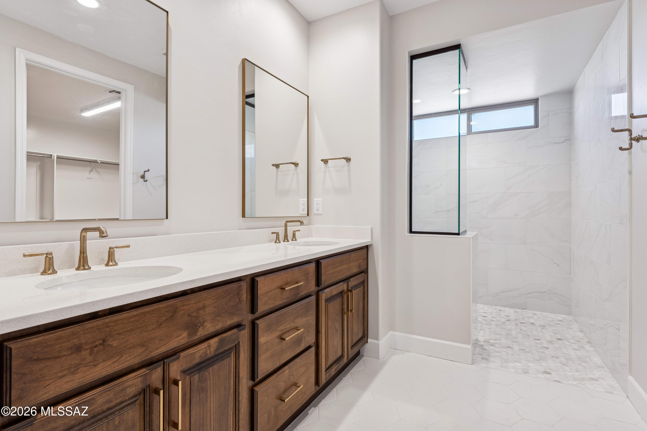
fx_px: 309
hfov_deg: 92.6
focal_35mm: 17
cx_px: 324
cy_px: 216
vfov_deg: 69.8
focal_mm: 17.2
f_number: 8
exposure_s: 1/15
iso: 200
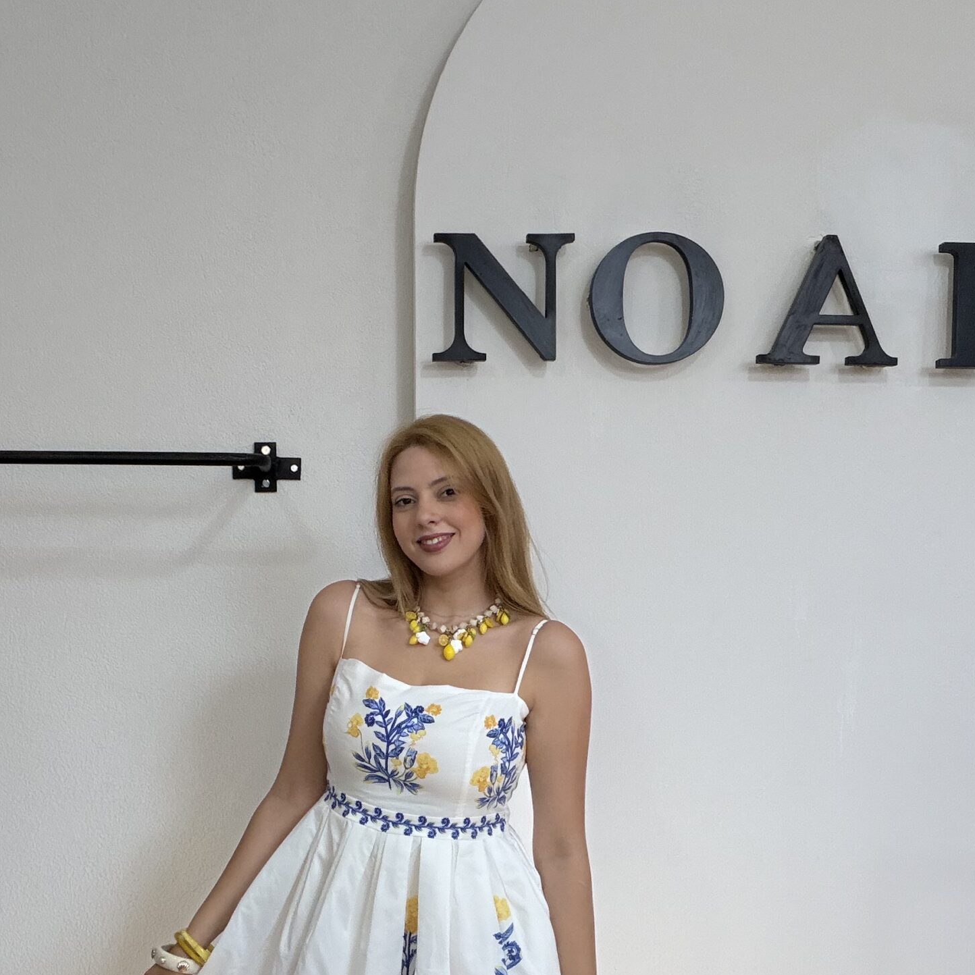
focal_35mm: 47
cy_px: 697
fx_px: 1498
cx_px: 355
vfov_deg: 35.5
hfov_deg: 35.8
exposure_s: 1/205
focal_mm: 2.71
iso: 80
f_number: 1.9
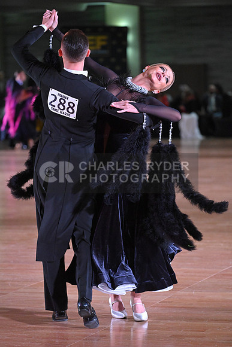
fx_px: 1352
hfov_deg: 9.8
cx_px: 116
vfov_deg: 14.7
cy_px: 174
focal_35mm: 140
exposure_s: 1/400
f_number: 4
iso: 5000
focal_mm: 140
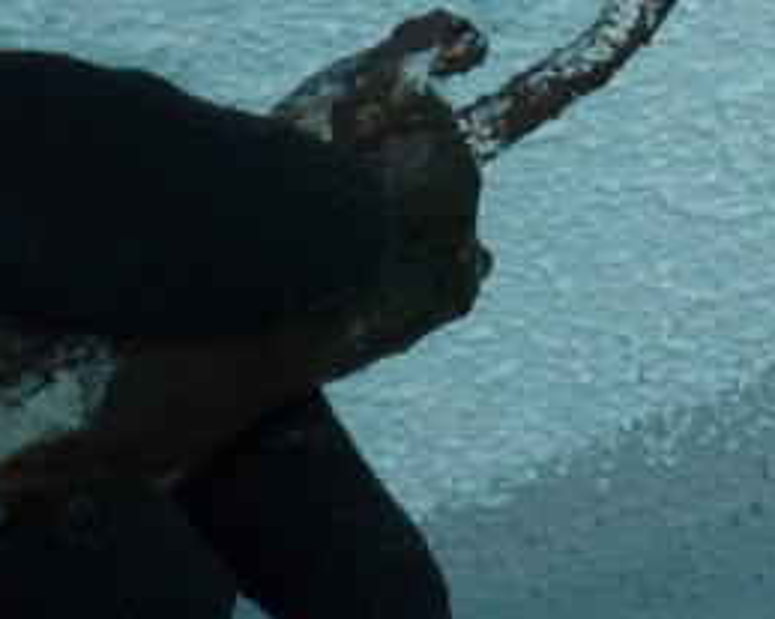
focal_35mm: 108
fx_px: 2476
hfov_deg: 16.0
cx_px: 1218
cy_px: -335
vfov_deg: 13.4
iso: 125
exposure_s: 1/320
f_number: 4.2
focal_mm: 5
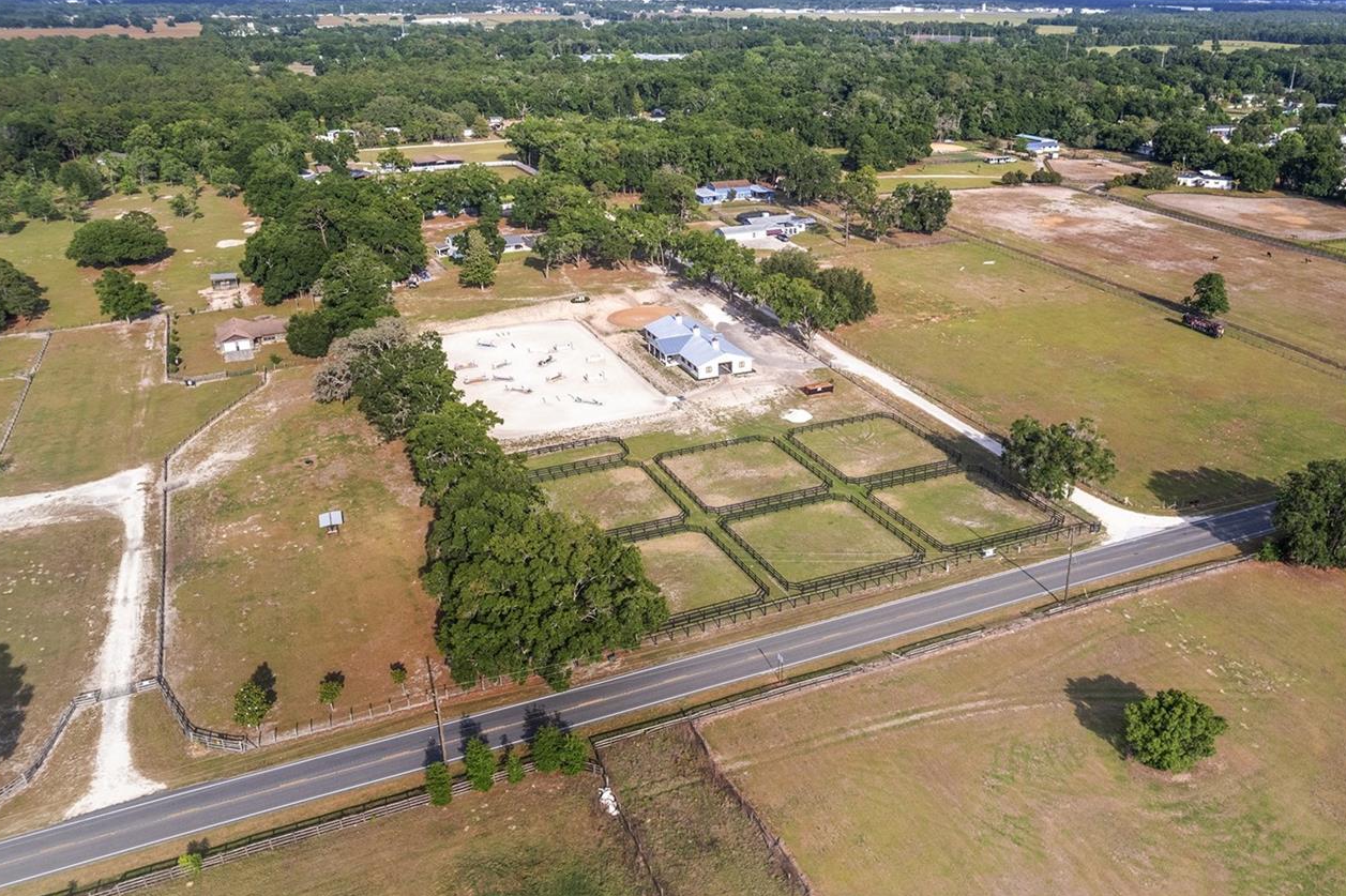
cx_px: 761
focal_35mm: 28
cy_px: 458
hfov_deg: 65.2
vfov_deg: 46.4
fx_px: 1046
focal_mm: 8.38
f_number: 2.8
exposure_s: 1/1500
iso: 100
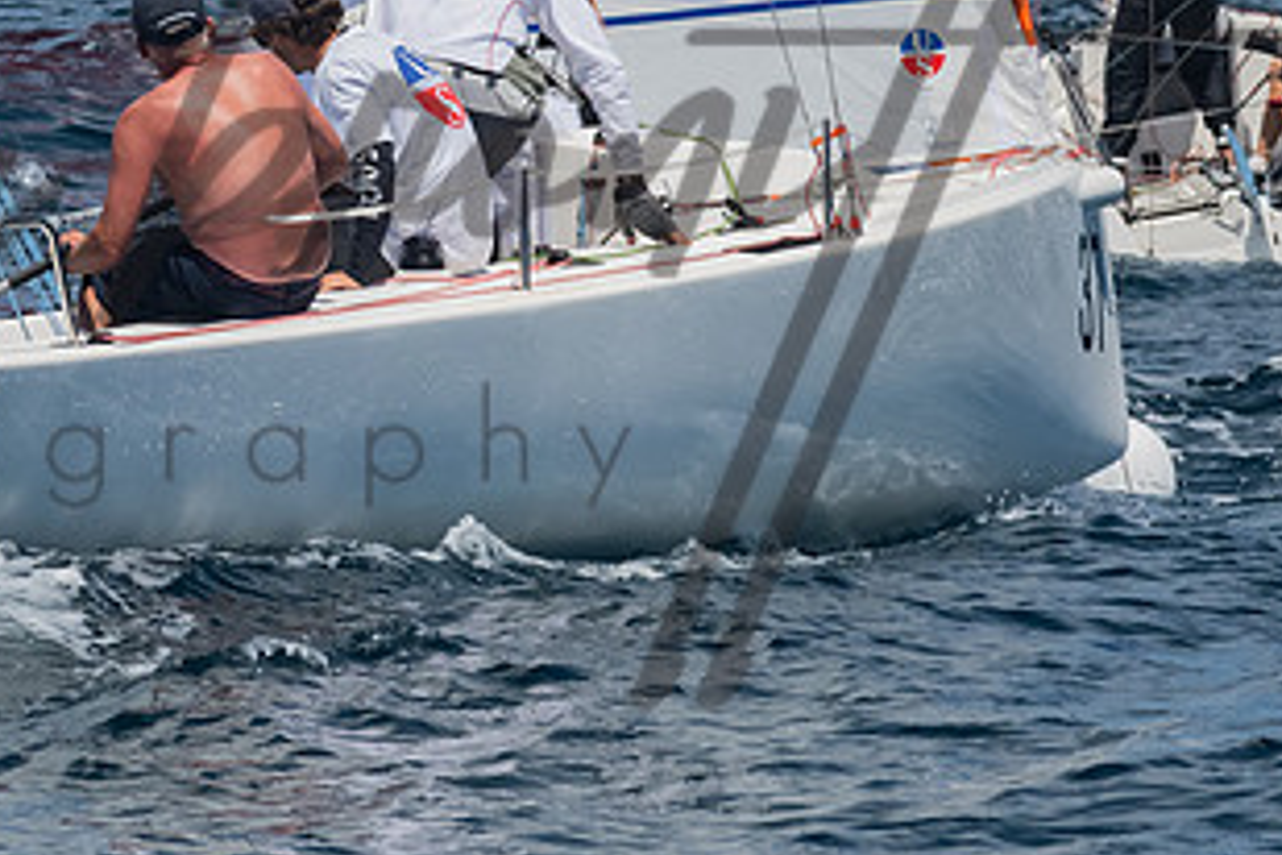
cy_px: 133
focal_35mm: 547
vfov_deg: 2.5
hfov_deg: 3.8
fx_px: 19478
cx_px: 448
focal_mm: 190
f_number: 14
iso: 640
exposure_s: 1/1000
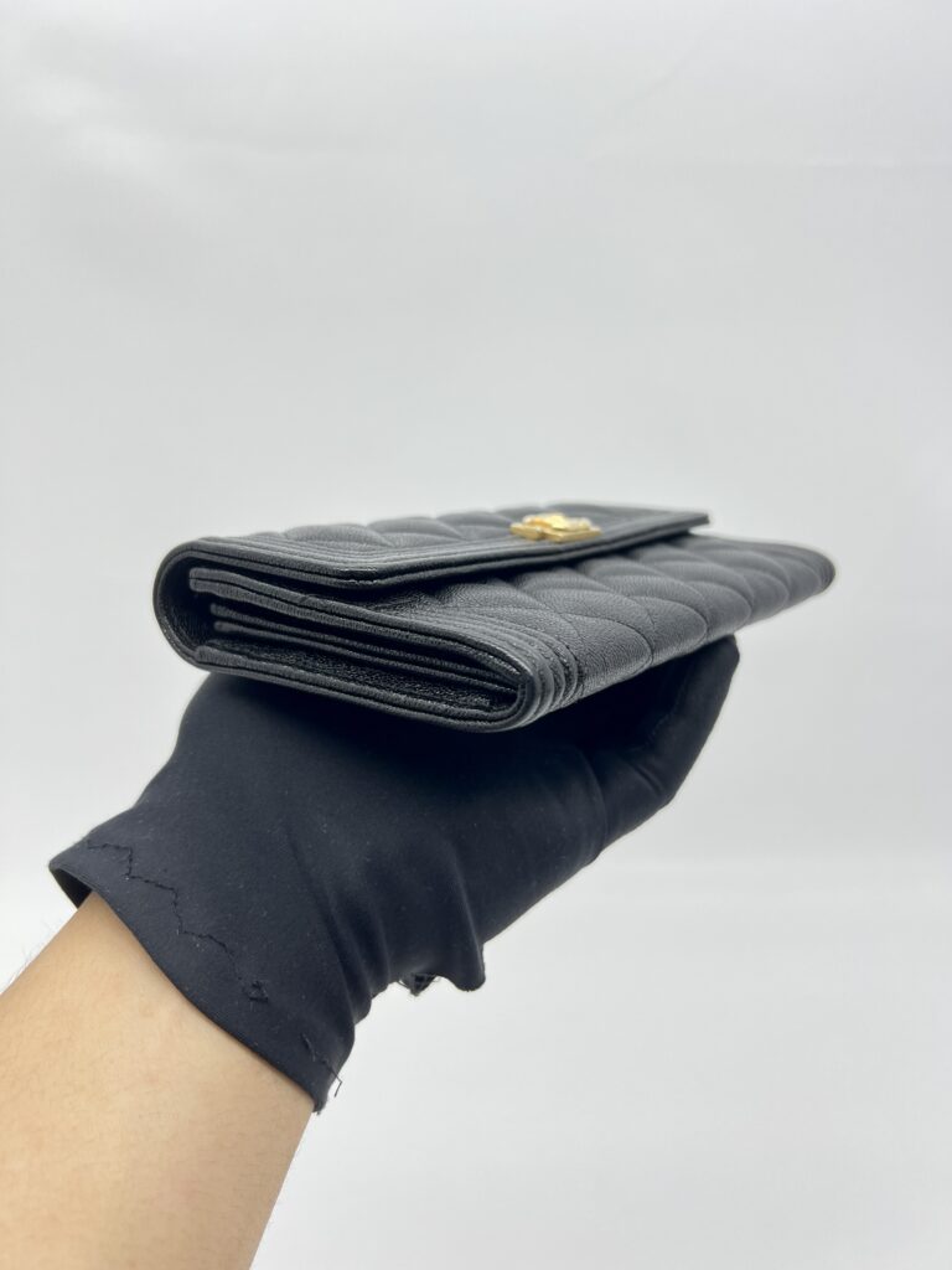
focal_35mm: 26
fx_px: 953
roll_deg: -1.4
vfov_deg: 67.3
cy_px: 635
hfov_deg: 53.1
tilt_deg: -18.0
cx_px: 476
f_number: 1.5
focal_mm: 5.7
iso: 32
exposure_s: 1/104
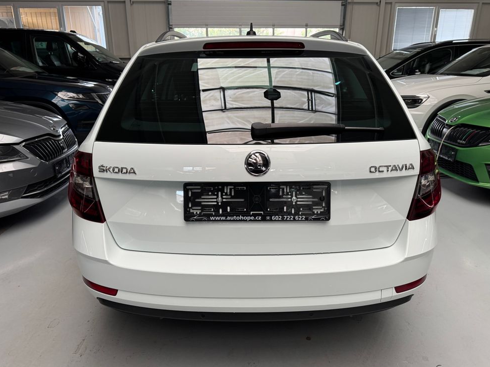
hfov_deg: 69.4
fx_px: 354
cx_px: 245
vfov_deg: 54.9
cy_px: 181
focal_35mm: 25
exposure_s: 1/102
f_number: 1.78
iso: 200
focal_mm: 6.76
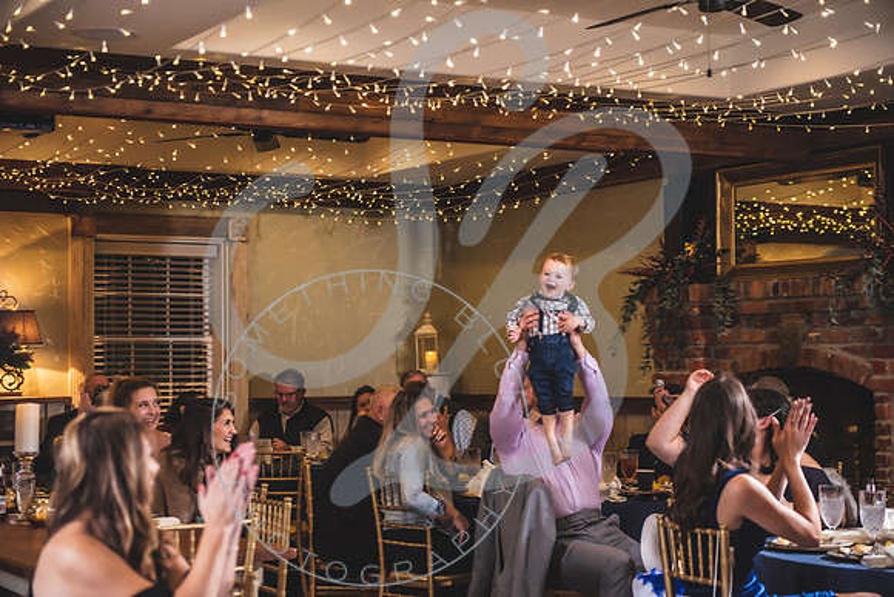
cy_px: 298
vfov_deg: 19.5
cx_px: 447
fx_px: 1739
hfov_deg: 28.8
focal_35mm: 70
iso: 800
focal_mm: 70
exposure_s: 1/100
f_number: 2.8
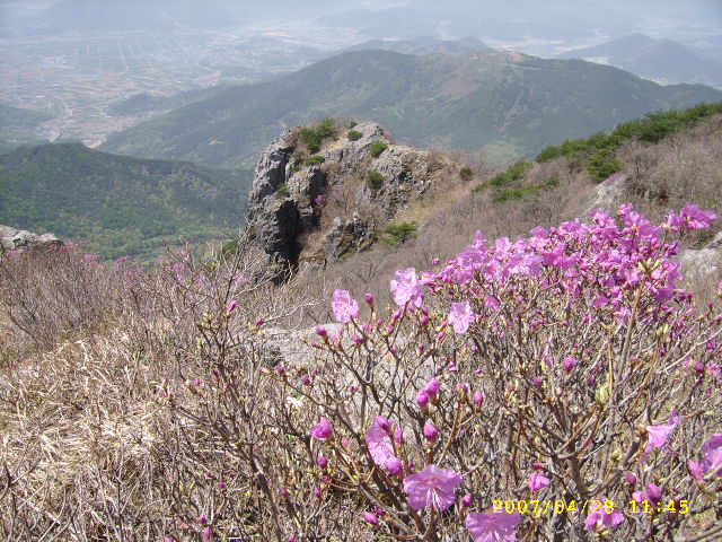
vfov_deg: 40.7
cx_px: 361
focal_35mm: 35
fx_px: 730
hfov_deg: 52.6
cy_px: 271
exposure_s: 1/250
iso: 50
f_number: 5.8
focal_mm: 5.95
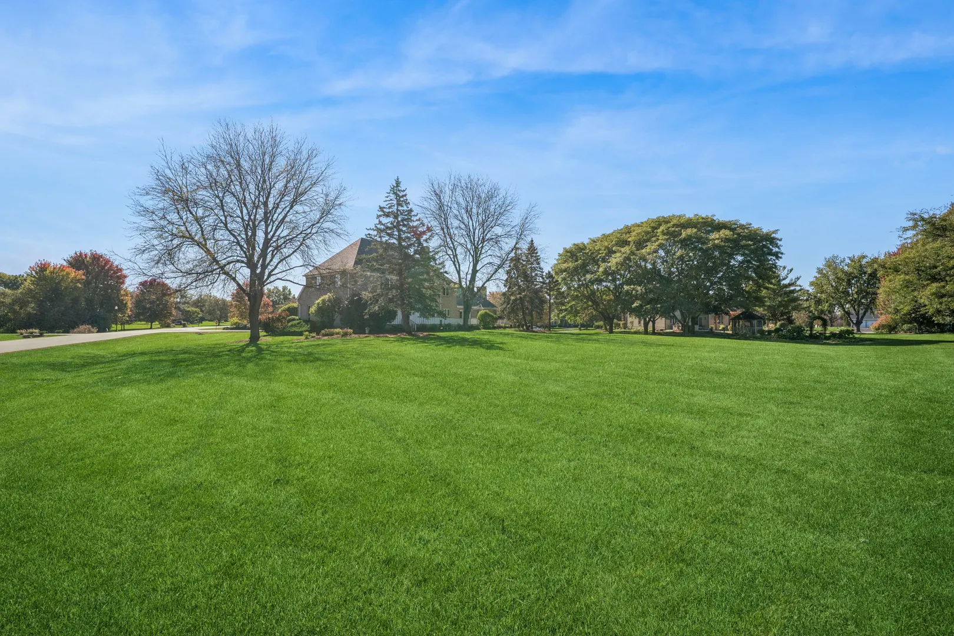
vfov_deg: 81.2
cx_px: 477
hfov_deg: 104.3
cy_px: 318
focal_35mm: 14
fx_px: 371
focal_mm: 14
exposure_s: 1/1600
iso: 640
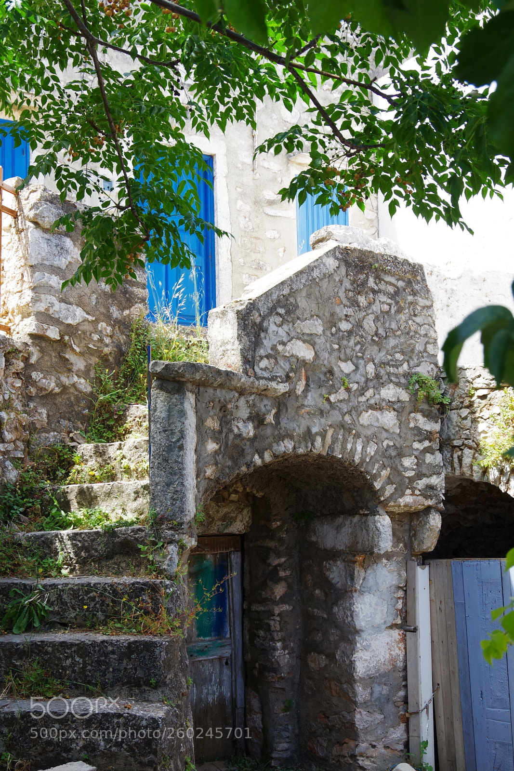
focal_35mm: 46
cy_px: 386
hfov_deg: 28.9
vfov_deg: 42.3
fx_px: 996
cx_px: 257
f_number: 8
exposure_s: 1/80
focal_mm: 31
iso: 250
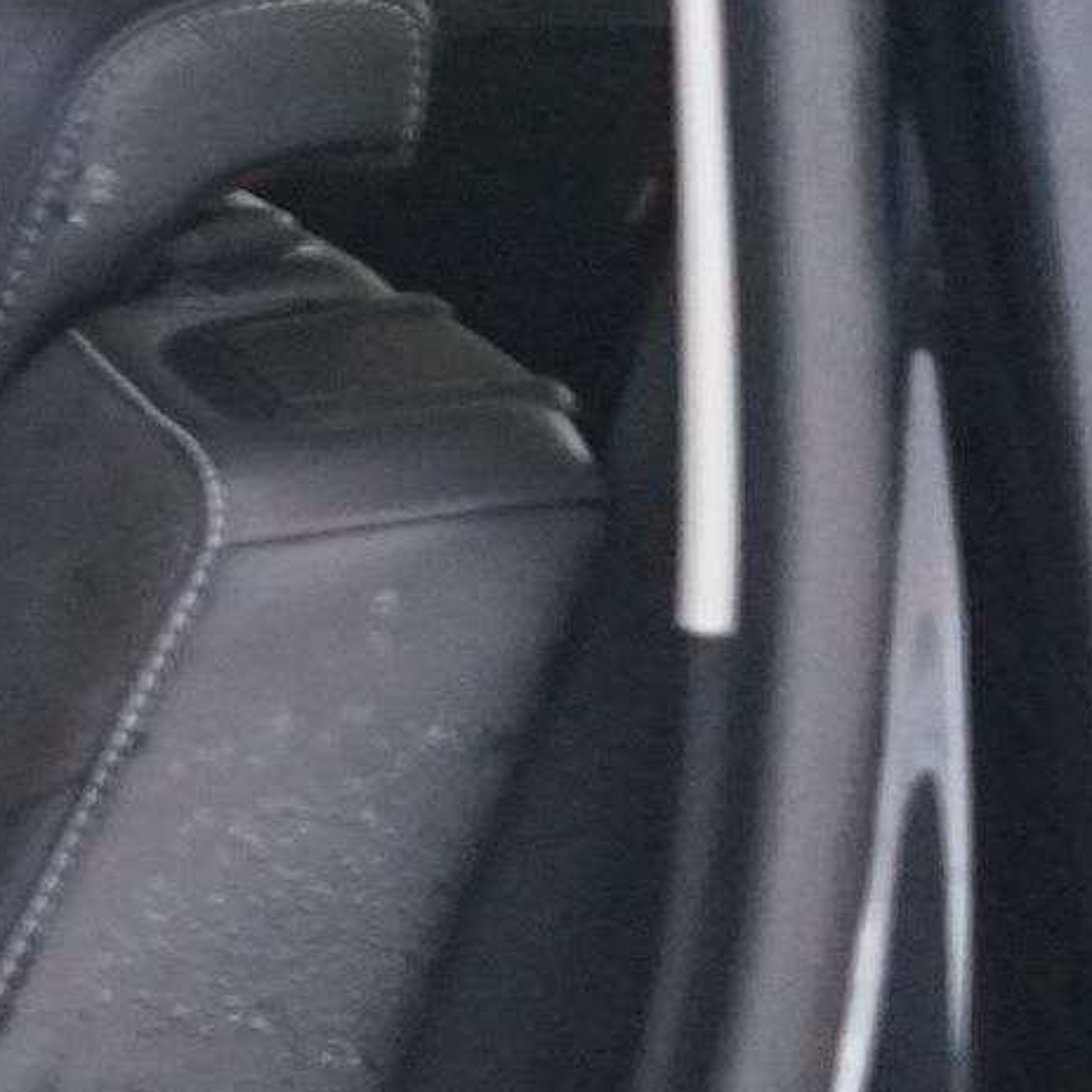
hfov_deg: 11.0
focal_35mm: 133
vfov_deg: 13.1
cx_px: -1535
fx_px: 4747
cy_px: 657
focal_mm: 29
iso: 4000
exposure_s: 1/6
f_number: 4
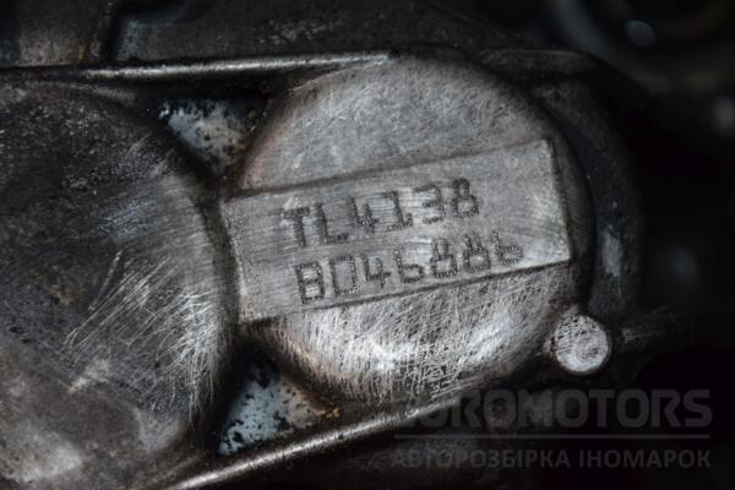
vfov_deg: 8.7
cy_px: 245
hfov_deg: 13.0
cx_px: 368
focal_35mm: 158
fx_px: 3215
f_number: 5.6
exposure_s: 1/60
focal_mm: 105
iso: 800
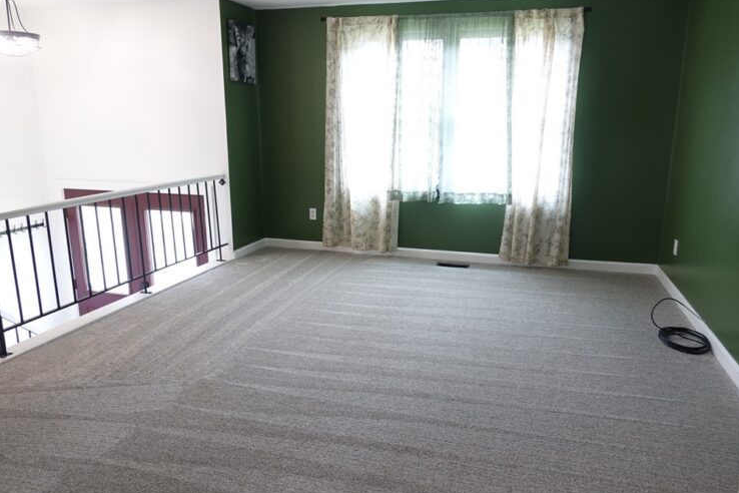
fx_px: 534
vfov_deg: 49.6
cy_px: 245
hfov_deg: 69.4
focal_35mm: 26
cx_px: 384
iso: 250
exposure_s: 1/30
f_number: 2.8
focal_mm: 8.8
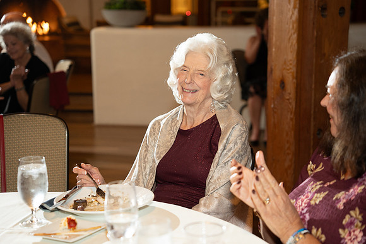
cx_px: 183
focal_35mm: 70
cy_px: 122
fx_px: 712
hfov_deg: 28.8
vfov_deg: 19.5
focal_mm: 70
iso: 1600
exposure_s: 1/125
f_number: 2.8
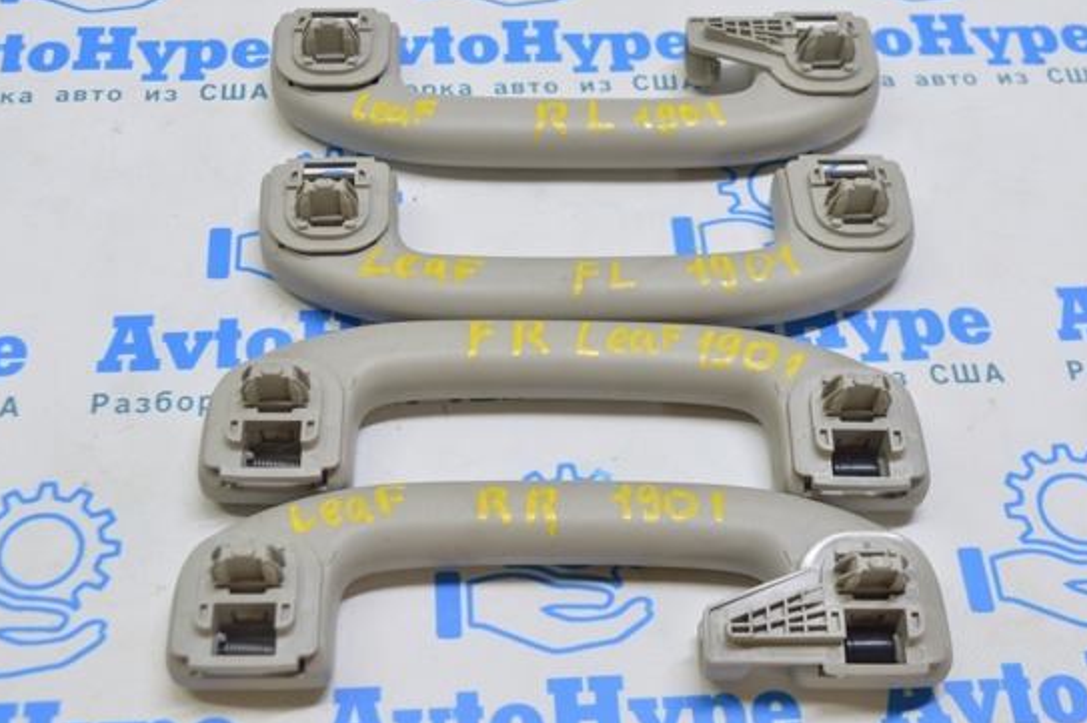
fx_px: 1599
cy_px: 351
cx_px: 534
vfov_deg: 25.5
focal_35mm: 53
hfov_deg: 37.5
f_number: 5.6
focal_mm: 30
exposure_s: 1/25
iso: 400
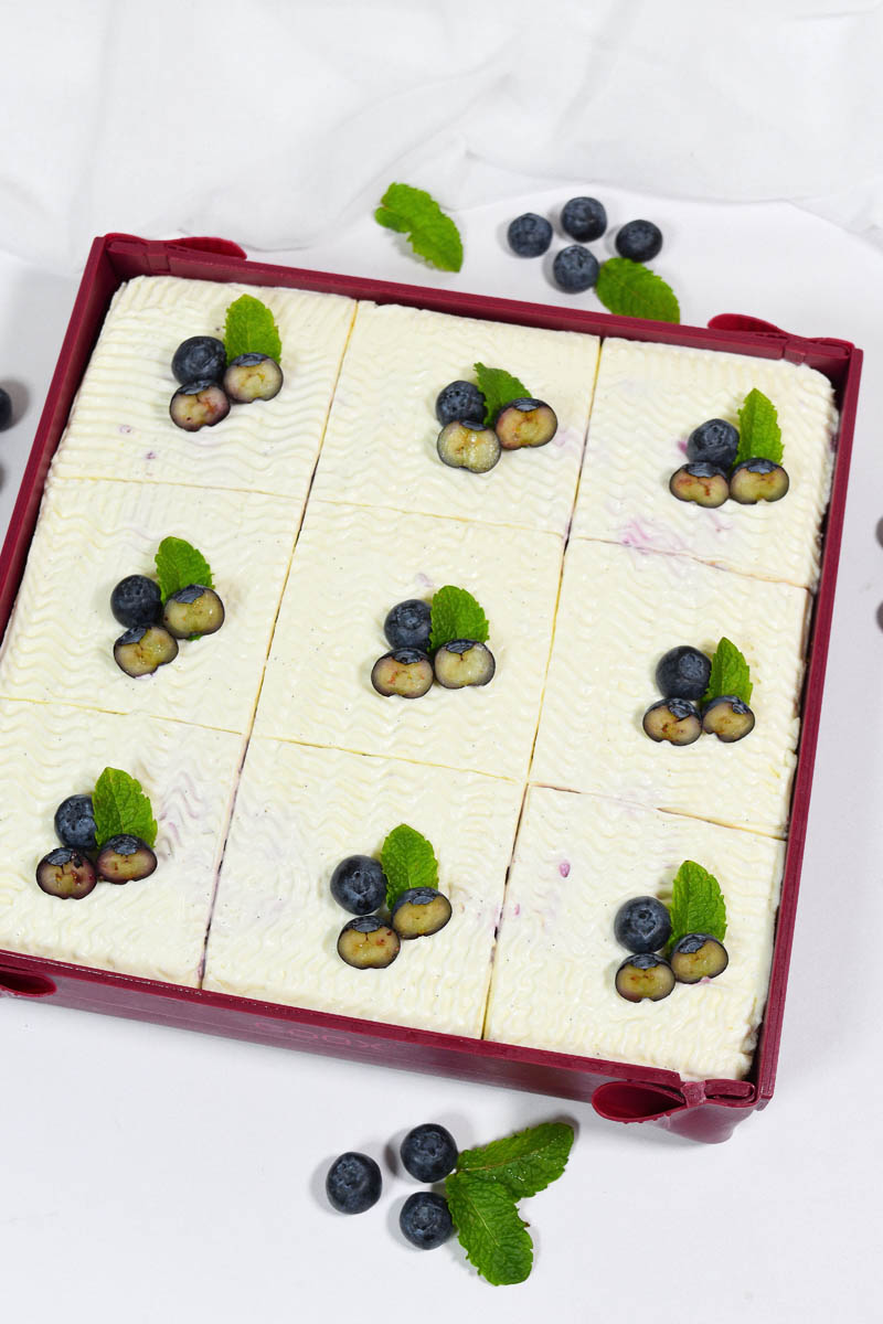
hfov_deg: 23.8
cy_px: 662
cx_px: 442
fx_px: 2097
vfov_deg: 35.1
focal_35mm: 57
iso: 800
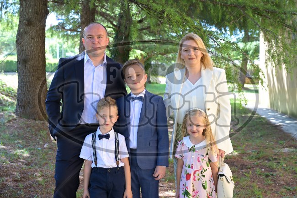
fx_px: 470
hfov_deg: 35.1
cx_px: 148
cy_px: 99
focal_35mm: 57
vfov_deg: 23.8
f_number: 5.6
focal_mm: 57
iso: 640
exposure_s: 1/160
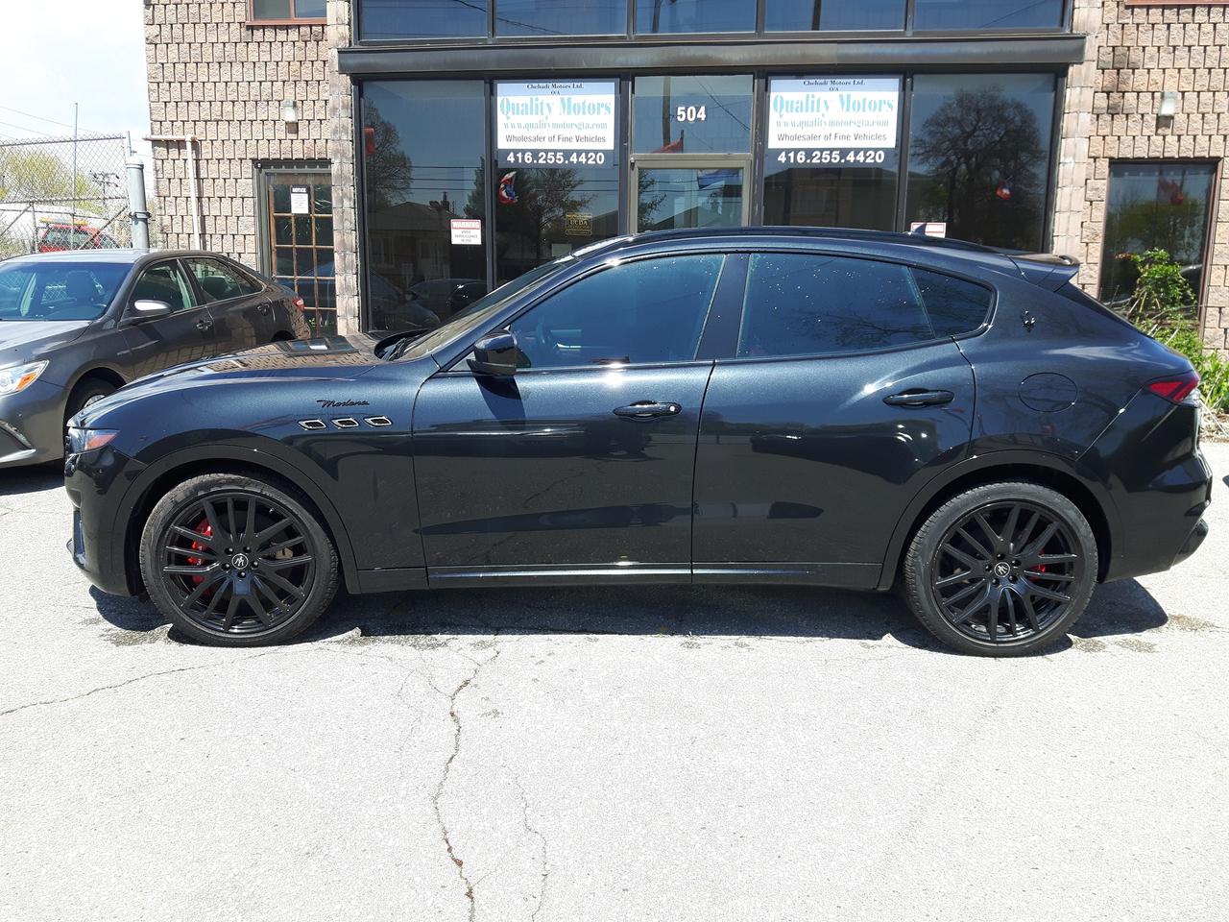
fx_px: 1101
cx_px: 614
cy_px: 461
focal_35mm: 31
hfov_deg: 58.4
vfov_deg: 45.4
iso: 40
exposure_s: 1/563
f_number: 1.9
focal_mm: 3.7
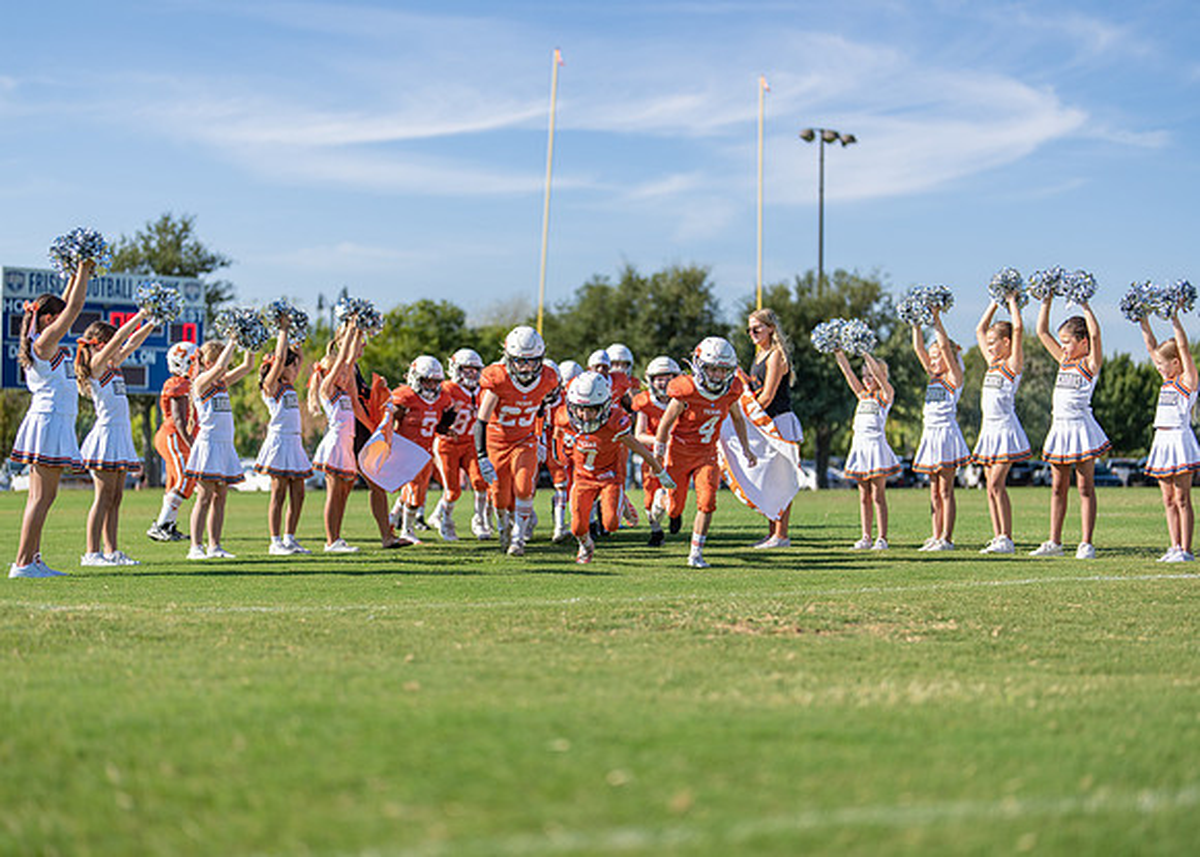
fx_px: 1785
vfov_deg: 27.0
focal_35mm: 52
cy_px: 428
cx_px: 600
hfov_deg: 37.2
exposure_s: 1/5000
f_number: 1.2
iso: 100
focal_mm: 50
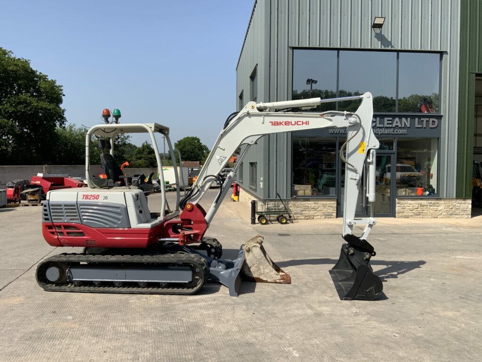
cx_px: 241
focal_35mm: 29
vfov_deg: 48.2
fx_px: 404
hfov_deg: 61.7
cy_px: 181
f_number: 1.8
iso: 16
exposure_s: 1/2227
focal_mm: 3
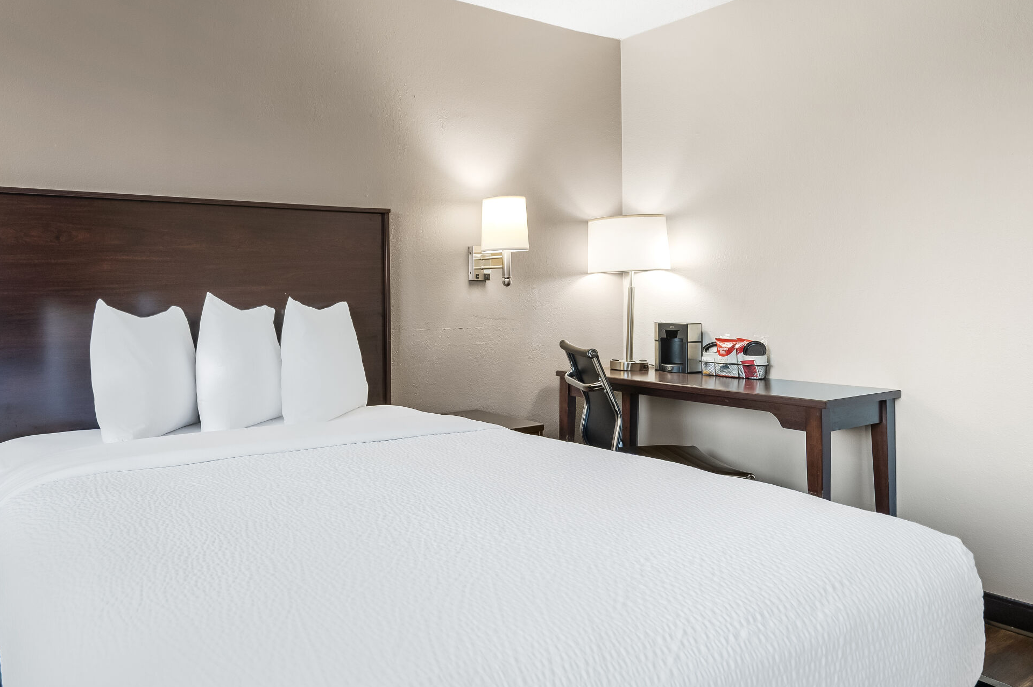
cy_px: 292
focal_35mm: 26
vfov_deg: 49.7
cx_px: 358
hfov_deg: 68.2
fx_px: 739
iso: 400
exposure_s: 1/30
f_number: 8
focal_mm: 16.5
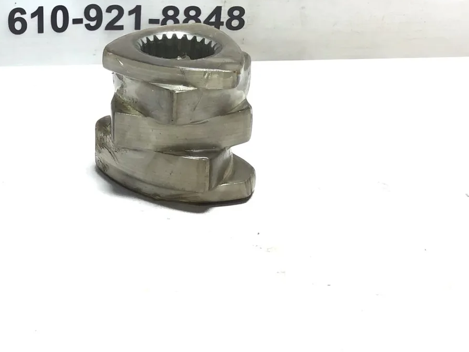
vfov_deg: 20.6
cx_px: 31
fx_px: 935
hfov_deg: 27.0
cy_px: 1
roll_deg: +1.8
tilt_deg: -18.5
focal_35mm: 69
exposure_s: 1/120
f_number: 2.4
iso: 32
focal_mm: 3.3
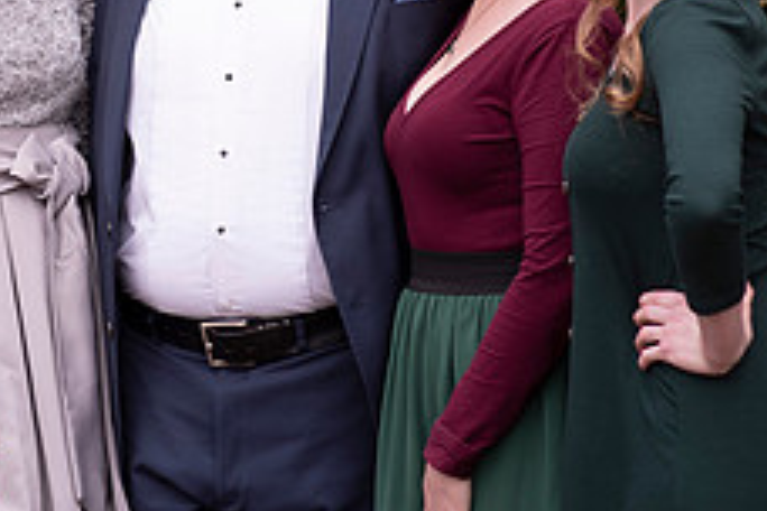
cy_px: 12
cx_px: 74
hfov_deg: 9.5
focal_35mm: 216
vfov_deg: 6.3
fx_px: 4602
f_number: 2.5
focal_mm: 85
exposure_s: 1/125
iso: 100
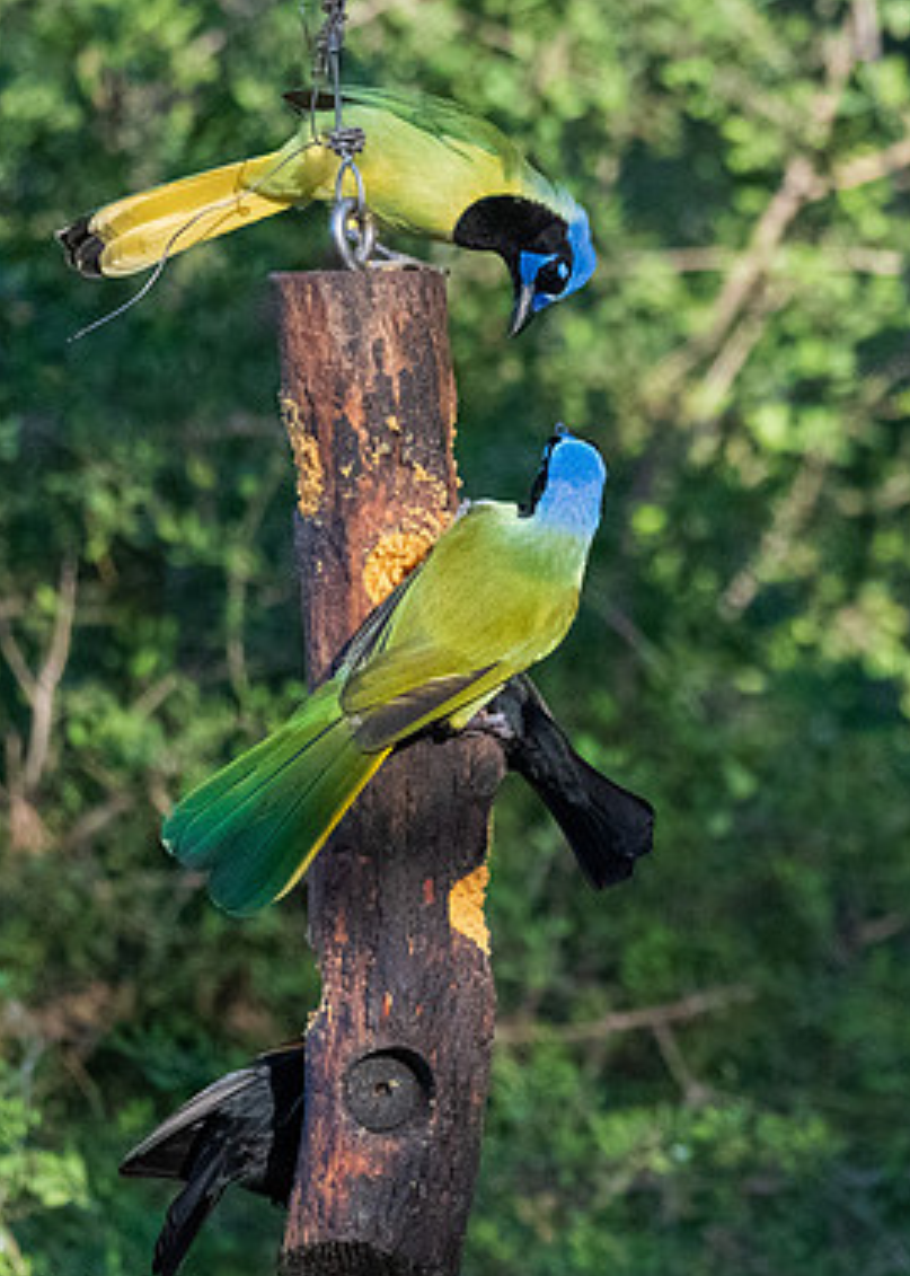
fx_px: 47505
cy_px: 558
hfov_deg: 1.1
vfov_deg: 1.5
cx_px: 952
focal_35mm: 1312
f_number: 5.6
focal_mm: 500
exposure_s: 1/3200
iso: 3200
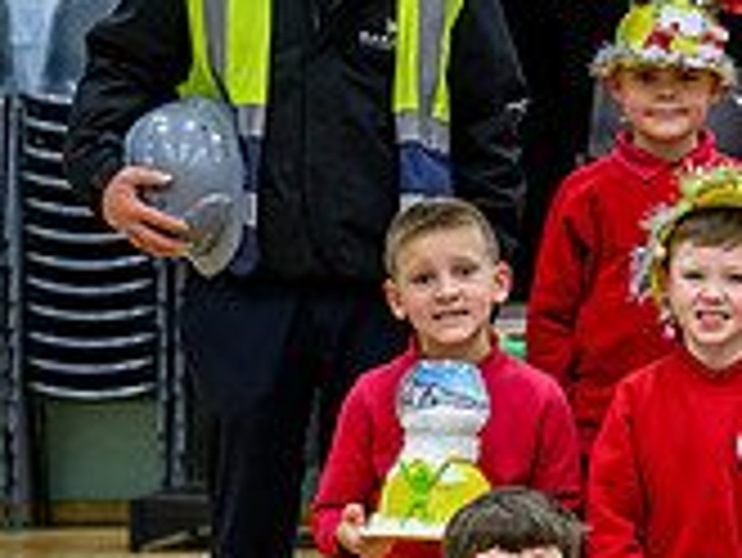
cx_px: 1297
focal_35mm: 266
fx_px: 5706
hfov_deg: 7.3
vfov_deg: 5.6
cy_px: 210
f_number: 4.5
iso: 3200
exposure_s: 1/160
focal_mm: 69
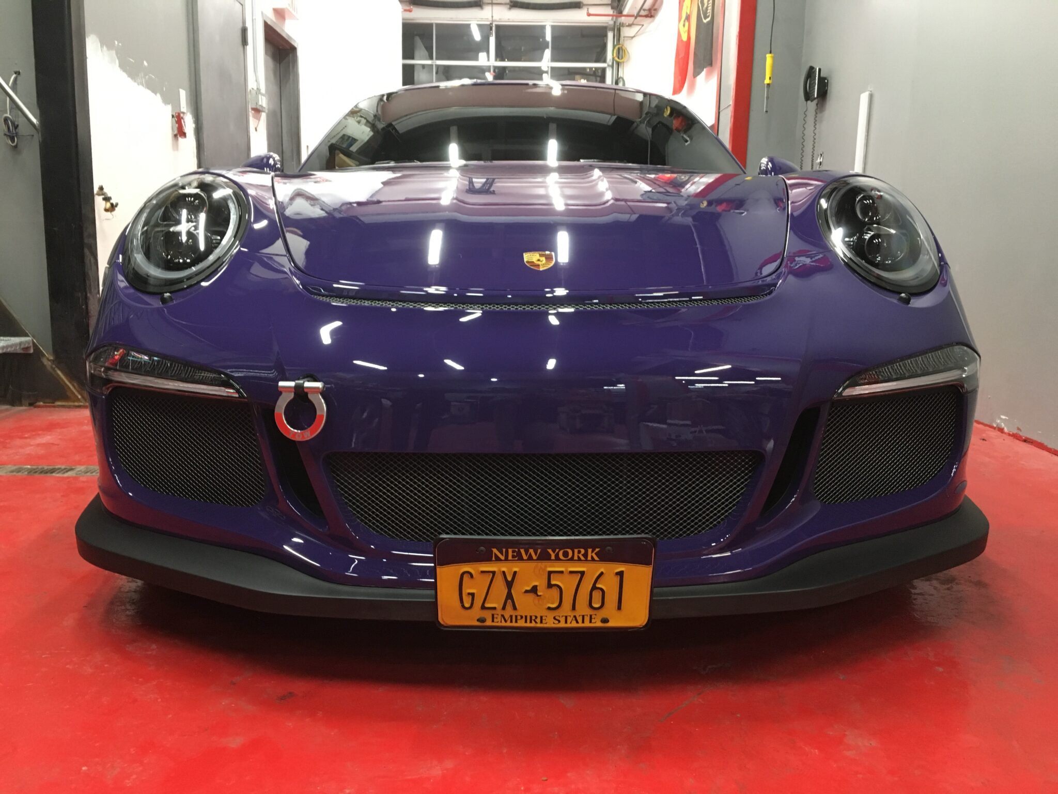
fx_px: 886
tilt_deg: -9.7
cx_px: 529
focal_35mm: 29
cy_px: 397
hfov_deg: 61.7
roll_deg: +1.0
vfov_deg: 48.2
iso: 125
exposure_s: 1/30
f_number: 2.2
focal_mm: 4.15
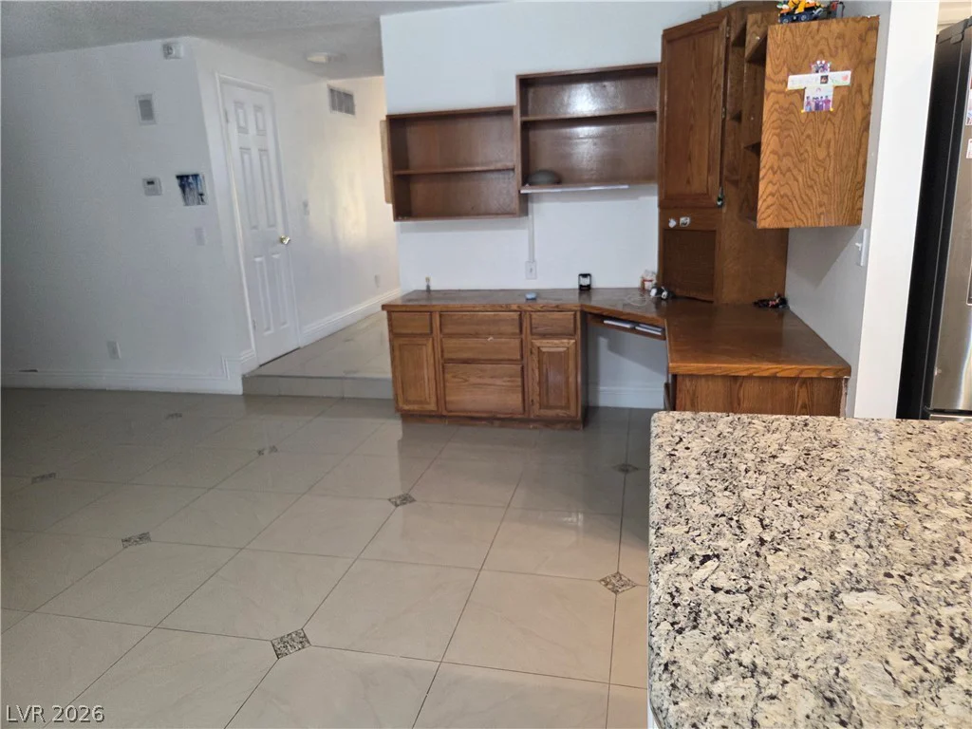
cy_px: 364
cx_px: 486
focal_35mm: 23
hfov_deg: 73.9
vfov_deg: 58.9
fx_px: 646
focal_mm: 5.4
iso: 320
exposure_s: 1/120
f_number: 1.8
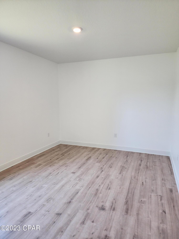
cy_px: 120
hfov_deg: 58.9
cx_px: 90
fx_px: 159
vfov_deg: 73.9
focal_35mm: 23
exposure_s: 1/120
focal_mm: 6.4
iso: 160
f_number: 1.8
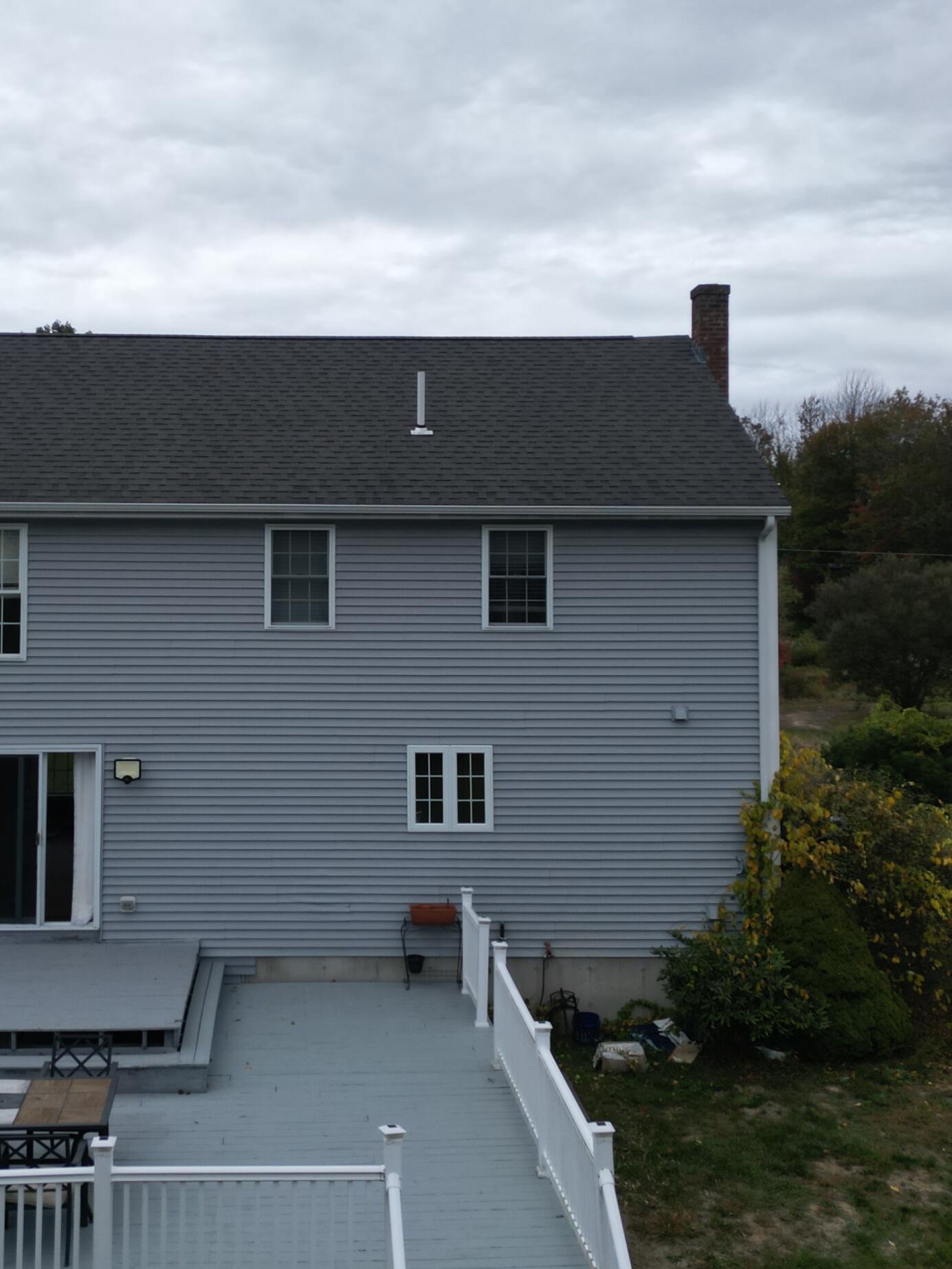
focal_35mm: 39
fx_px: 1430
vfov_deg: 47.7
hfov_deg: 36.4
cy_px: 553
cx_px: 311
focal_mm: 6.72
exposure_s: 1/2000
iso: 100
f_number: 1.7
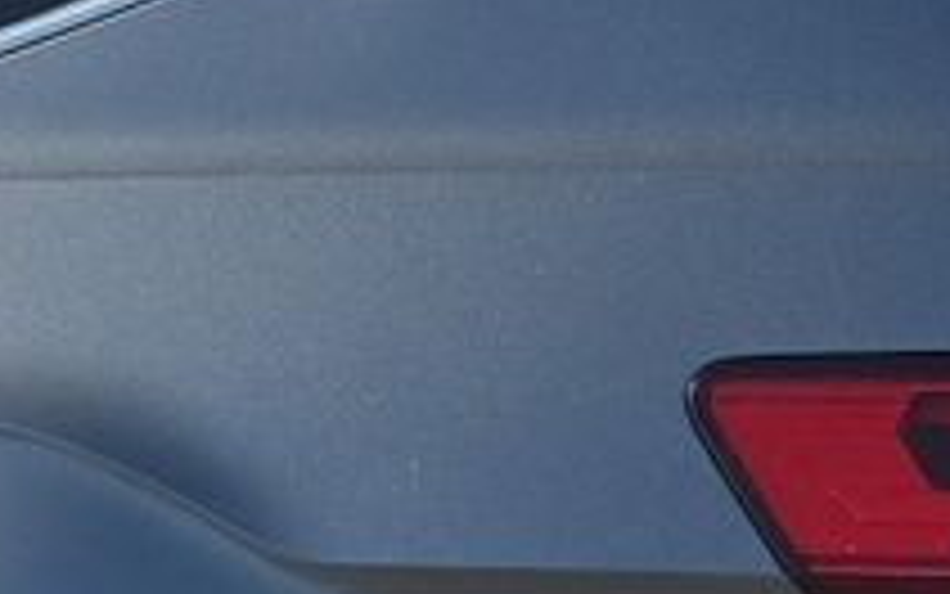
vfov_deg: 7.0
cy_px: 706
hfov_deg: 10.7
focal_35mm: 185
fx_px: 4791
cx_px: -689
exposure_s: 1/4538
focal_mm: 6.5
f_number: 1.4
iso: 64
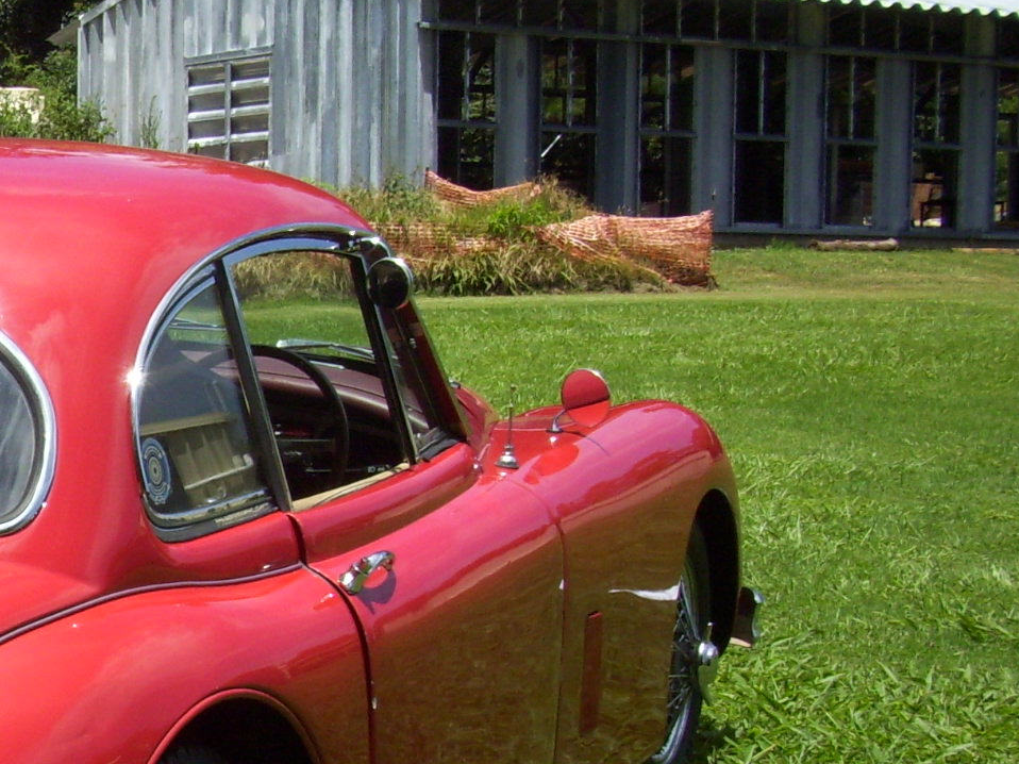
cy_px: 879
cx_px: -187
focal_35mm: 92
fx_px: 2708
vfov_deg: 15.5
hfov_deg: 20.1
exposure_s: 1/320
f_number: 5.6
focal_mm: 5.7
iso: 80
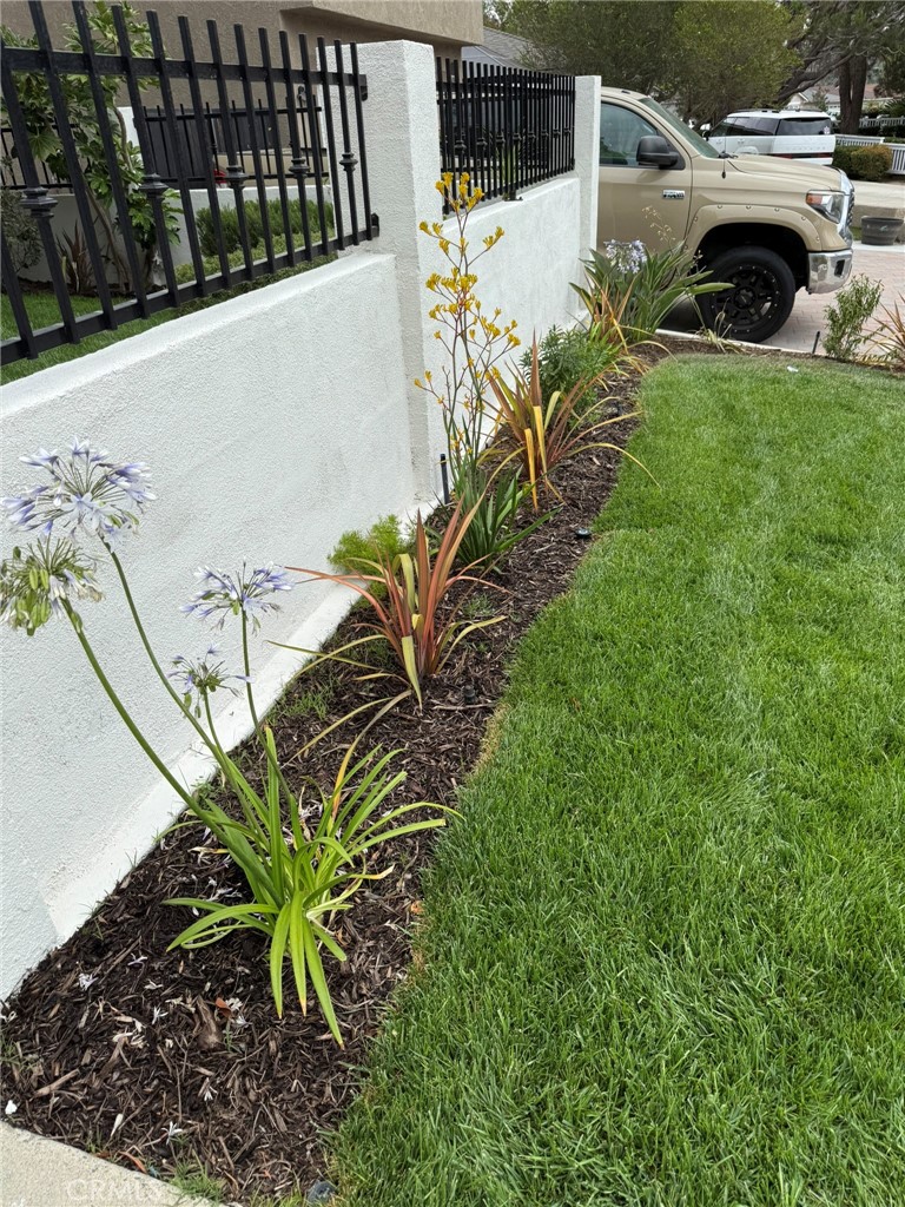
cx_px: 452
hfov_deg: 56.8
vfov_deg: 71.6
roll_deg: +2.3
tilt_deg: -28.7
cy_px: 604
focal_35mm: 24
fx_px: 837
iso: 80
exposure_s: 1/2801
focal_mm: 6.76
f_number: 1.78
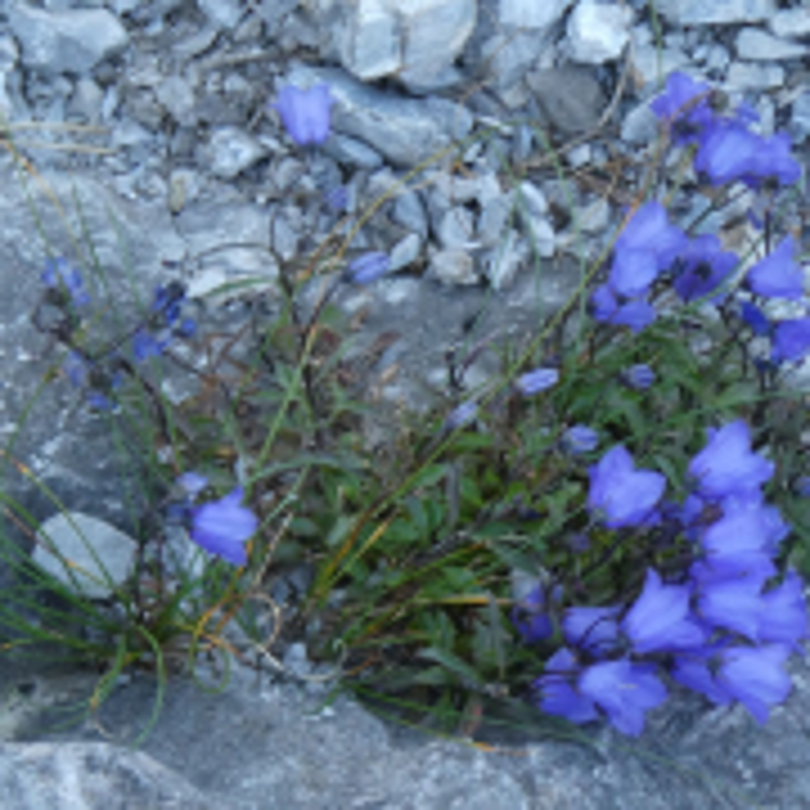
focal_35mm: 189
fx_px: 5004
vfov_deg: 9.3
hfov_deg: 9.3
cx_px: 385
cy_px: 477
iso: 250
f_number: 4.9
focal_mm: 16.1
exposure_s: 1/80
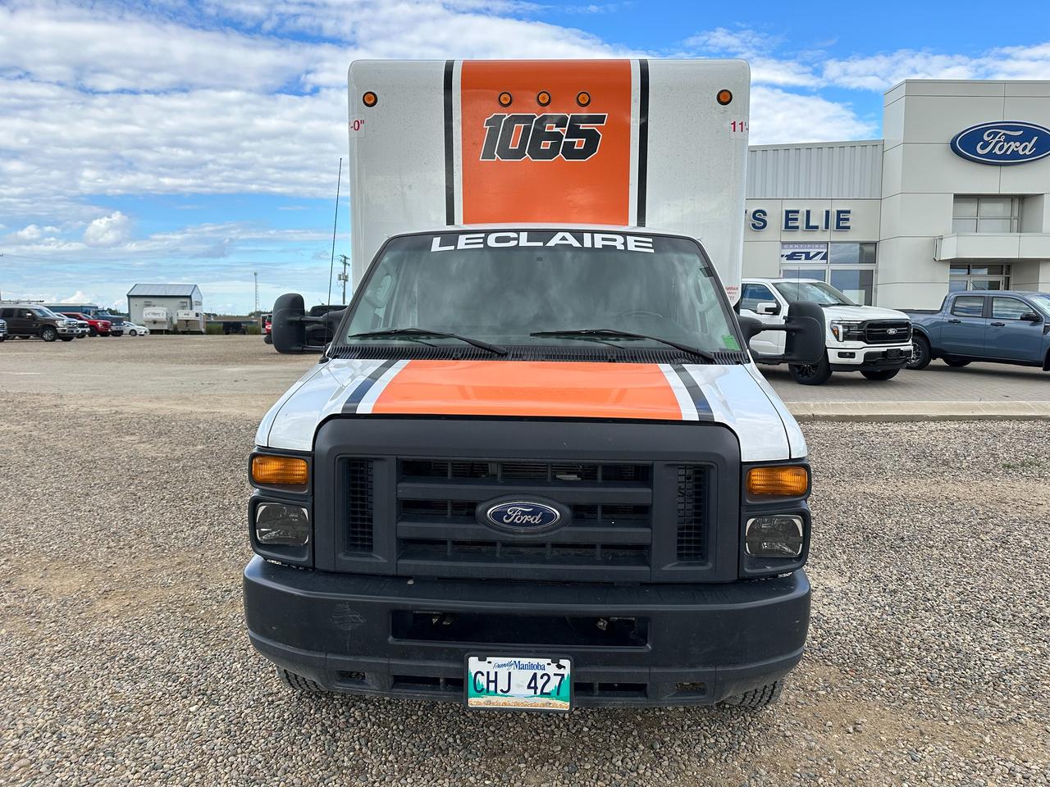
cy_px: 394
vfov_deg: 56.8
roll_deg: +0.4
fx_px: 728
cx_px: 525
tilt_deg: -5.4
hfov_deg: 71.6
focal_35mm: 24
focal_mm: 6.86
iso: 80
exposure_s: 1/1845
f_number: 1.78
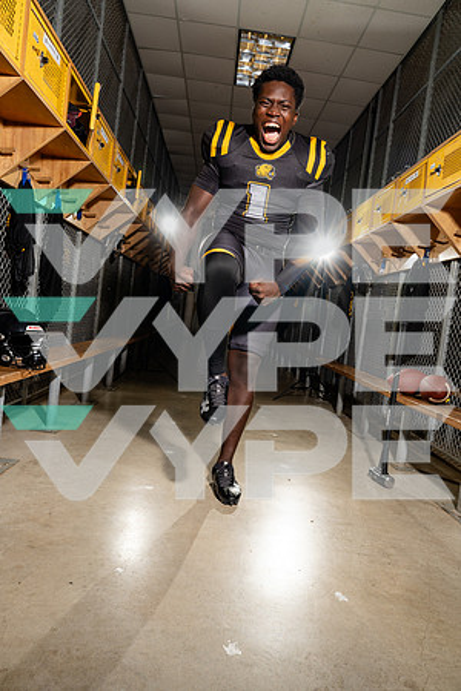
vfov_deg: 71.5
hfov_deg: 51.3
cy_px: 346
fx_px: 480
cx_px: 230
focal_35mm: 25
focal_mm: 25
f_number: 8
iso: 100
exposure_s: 1/250
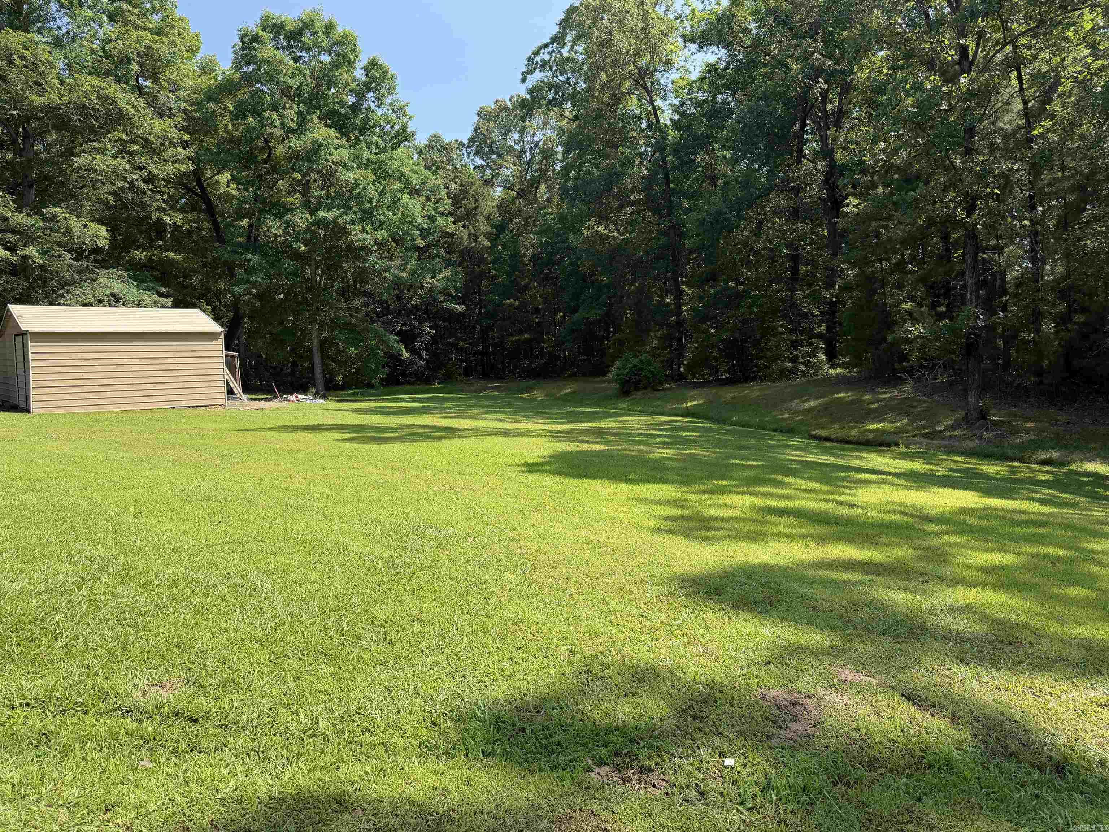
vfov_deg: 56.8
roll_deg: +2.1
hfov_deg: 71.6
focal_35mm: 24
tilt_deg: -4.0
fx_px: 769
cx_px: 554
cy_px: 416
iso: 80
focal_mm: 6.76
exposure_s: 1/1727
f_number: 1.78
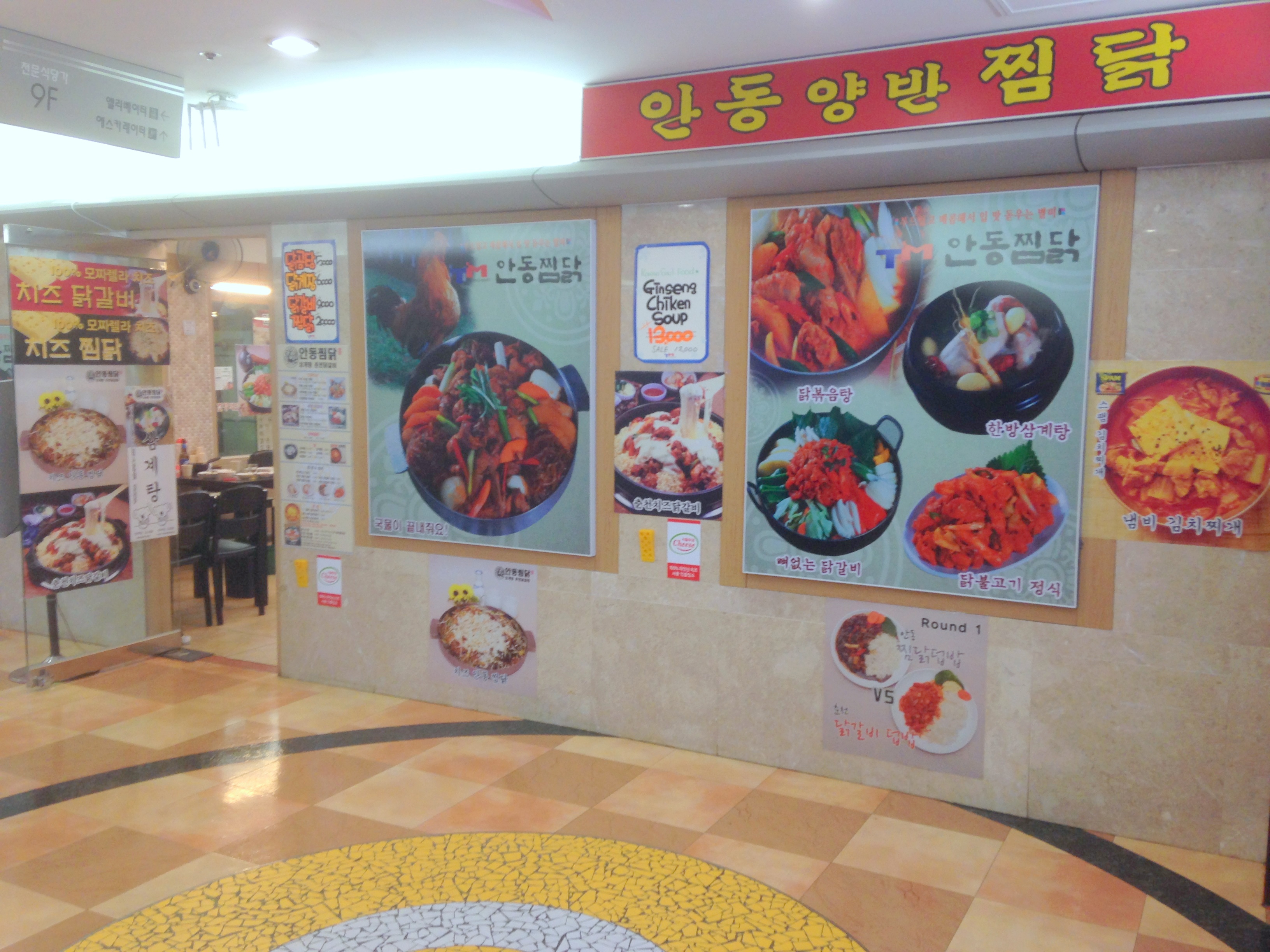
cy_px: 476
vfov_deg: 42.9
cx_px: 635
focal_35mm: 33
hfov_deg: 55.4
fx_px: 1211
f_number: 2.4
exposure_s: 1/20
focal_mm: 4.12
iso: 80
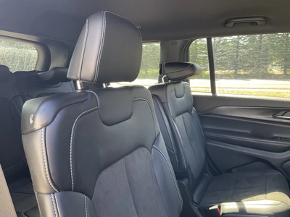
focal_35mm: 29
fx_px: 243
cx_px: 145
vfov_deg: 48.2
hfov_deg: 61.7
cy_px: 108
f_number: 1.8
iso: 64
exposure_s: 1/71
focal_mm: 3
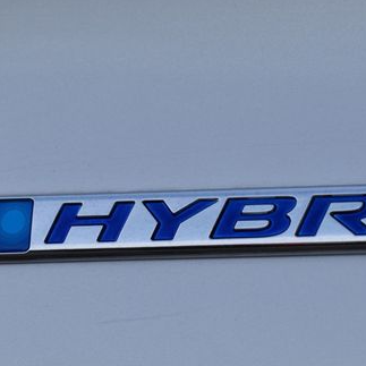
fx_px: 1661
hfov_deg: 12.6
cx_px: 235
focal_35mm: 139
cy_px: 236
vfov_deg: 12.6
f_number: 7.1
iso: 200
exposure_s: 1/320
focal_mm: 55
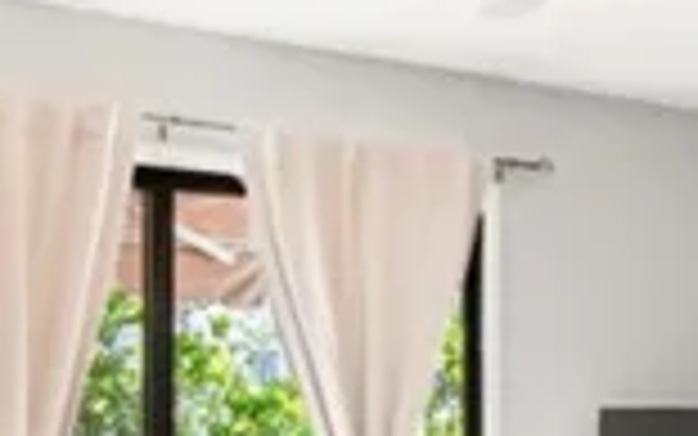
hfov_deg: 23.9
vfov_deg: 15.6
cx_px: 682
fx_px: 1579
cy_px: 387
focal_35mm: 83
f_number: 6.3
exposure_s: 1/1.25
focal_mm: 10
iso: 100
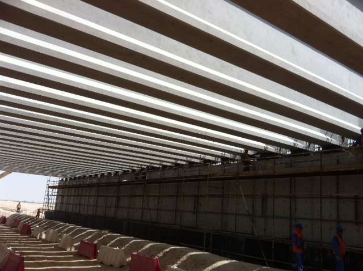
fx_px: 366
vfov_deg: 40.6
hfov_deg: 52.7
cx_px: 182
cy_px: 136
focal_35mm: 35
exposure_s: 1/1257
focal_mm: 3.85
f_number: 2.8
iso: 80
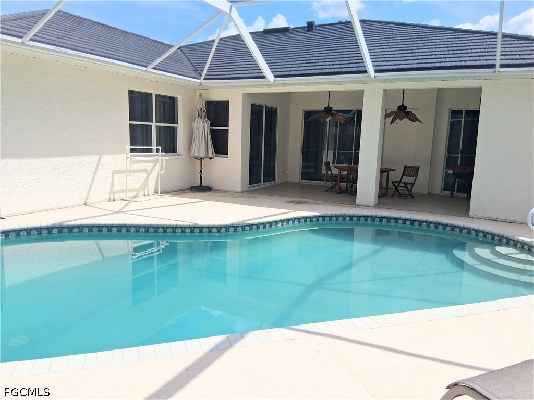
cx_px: 267
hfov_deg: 67.3
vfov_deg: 53.1
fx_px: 401
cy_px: 200
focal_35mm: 26
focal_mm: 3.98
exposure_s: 1/617
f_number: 1.8
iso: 25
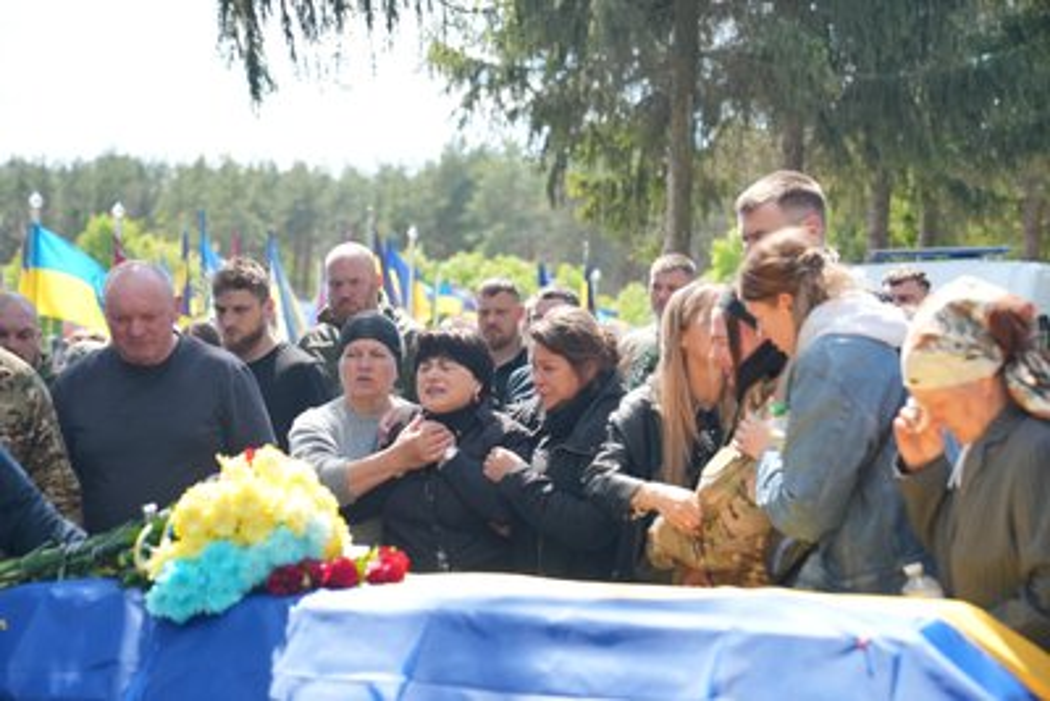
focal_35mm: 70
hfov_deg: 28.8
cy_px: 350
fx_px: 2042
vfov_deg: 19.5
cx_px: 525
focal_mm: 70
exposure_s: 1/250
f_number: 3.2
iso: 3200
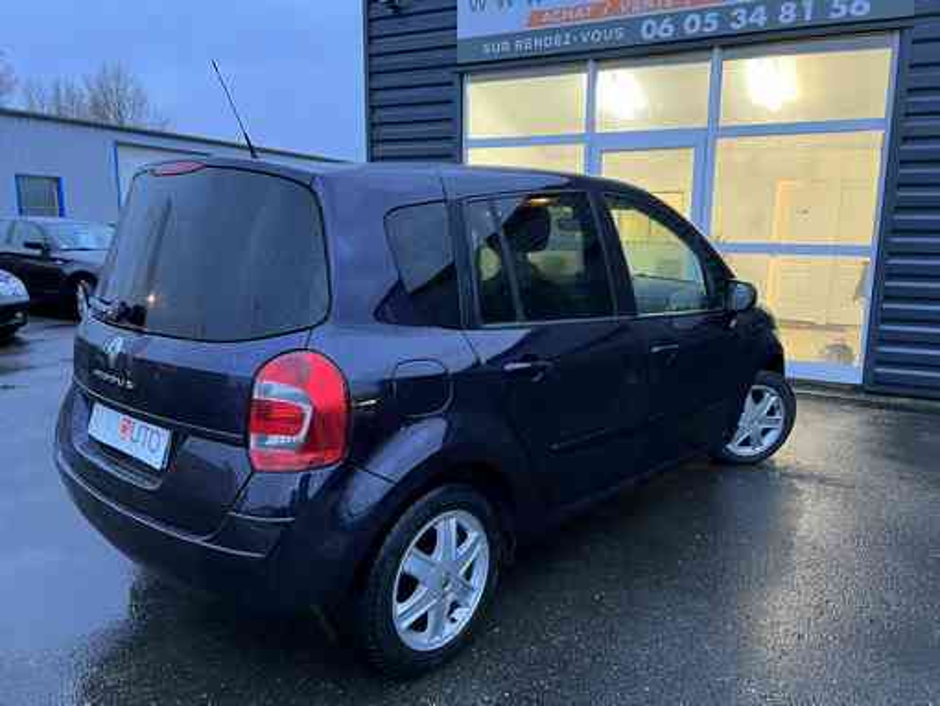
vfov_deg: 53.1
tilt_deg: -10.4
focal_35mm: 26
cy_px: 353
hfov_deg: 67.3
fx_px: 706
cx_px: 470
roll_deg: -0.5
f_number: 1.5
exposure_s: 1/33
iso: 640
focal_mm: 5.7
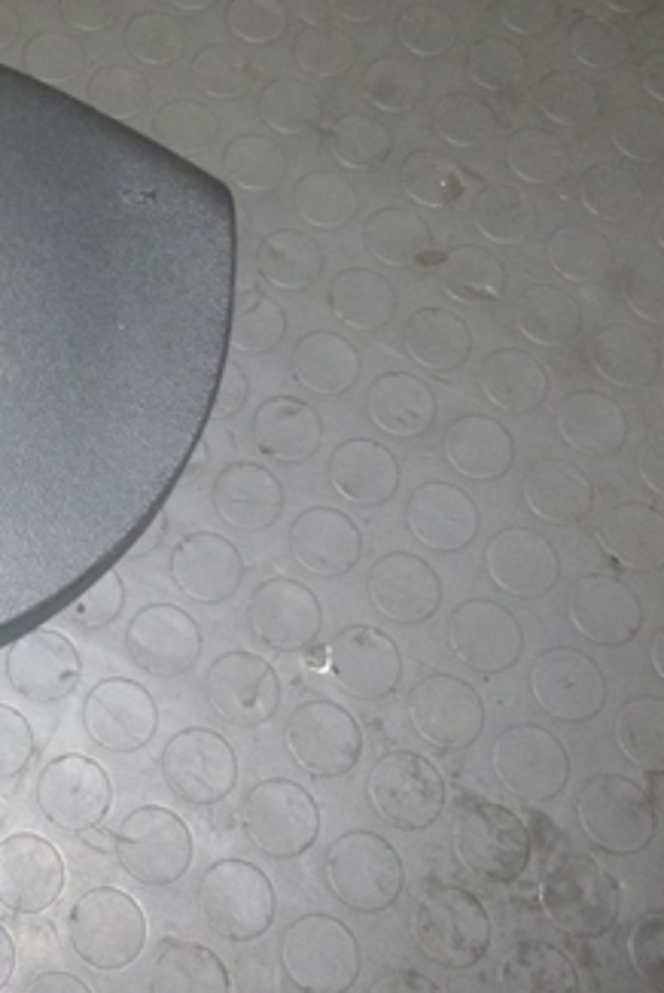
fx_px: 1408
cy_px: 378
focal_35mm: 51
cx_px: -158
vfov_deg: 38.6
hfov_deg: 23.9
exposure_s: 1/60
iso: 400
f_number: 3.9
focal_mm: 4.5
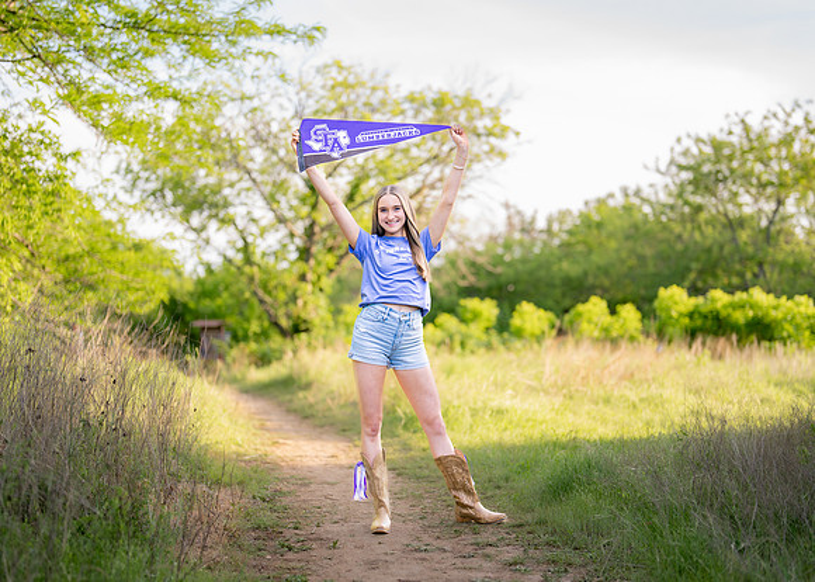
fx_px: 1408
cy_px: 319
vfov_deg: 23.3
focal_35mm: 61
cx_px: 402
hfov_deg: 32.3
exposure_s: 1/1250
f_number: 1.2
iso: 200
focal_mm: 50
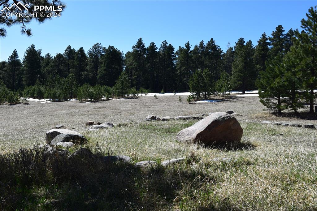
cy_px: 106
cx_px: 158
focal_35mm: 39
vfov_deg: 34.2
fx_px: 343
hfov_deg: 49.6
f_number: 11
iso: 400
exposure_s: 1/500
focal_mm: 26
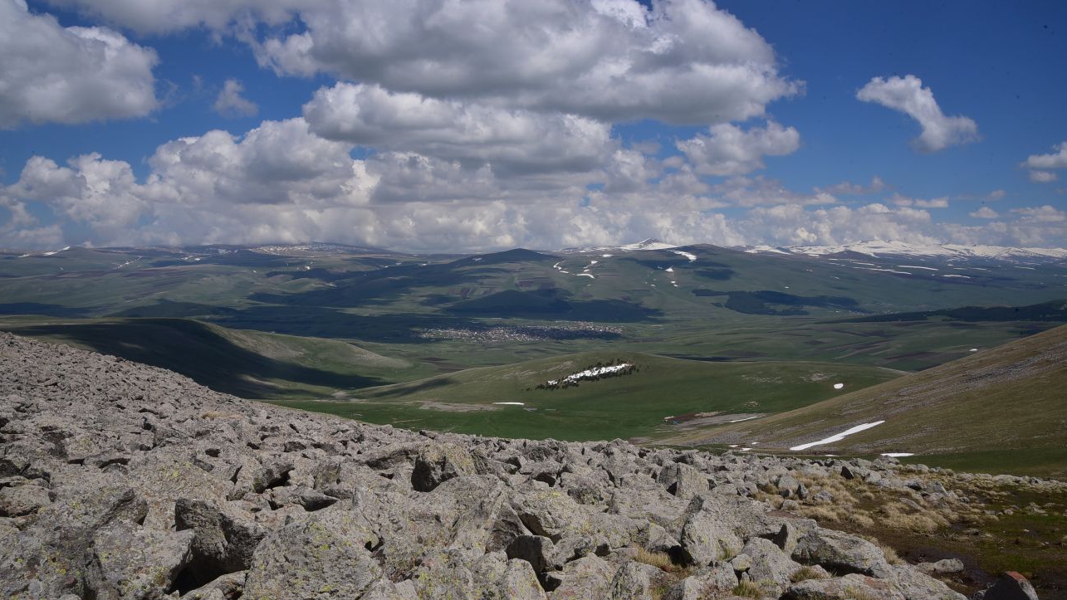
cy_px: 318
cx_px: 536
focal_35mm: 53
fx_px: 1500
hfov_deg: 39.2
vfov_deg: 22.6
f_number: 22
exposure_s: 1/125
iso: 160
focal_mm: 50
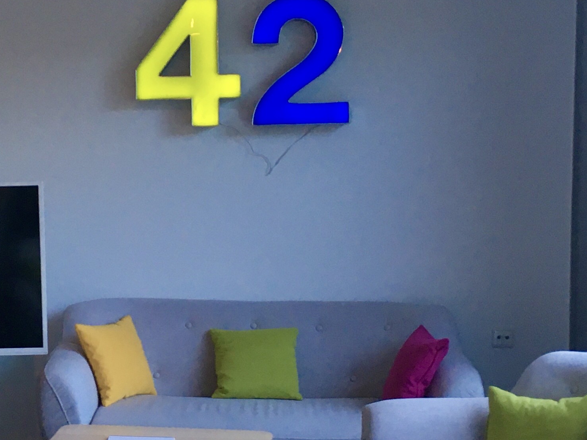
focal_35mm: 79
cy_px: 234
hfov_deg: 24.1
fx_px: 1340
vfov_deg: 18.7
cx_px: 70
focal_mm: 4.15
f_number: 2.2
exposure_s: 1/33
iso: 64
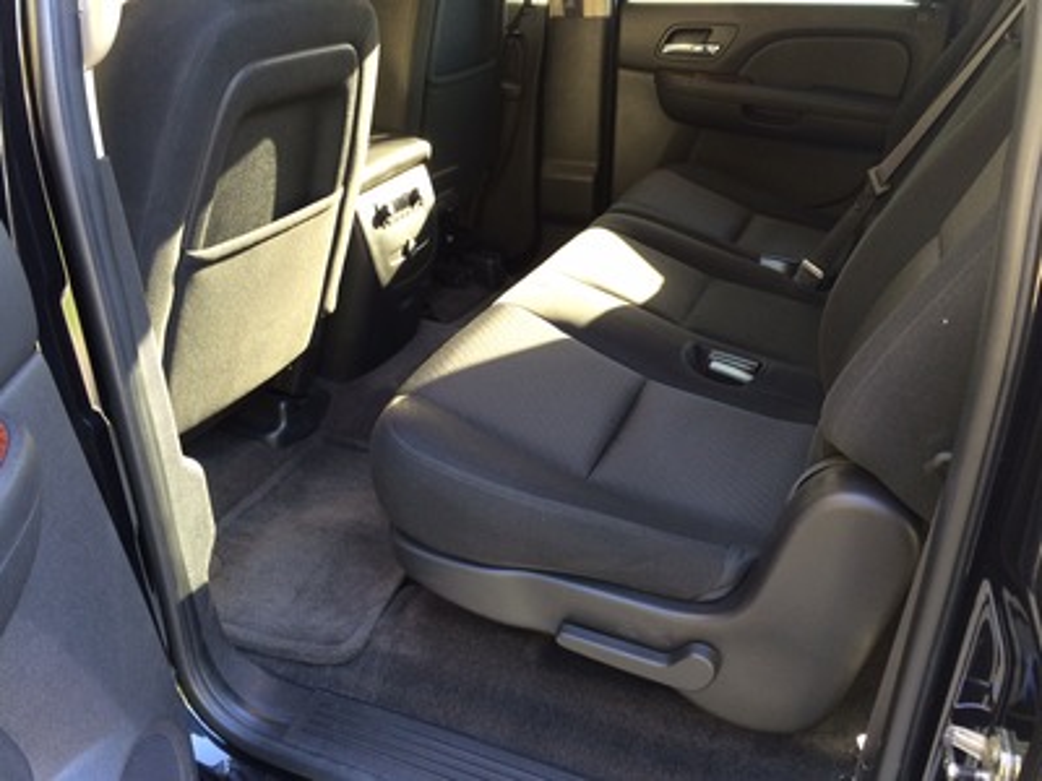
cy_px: 390
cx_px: 521
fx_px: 903
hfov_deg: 60.0
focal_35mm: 30
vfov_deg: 46.8
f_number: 2.2
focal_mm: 4.12
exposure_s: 1/30
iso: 80
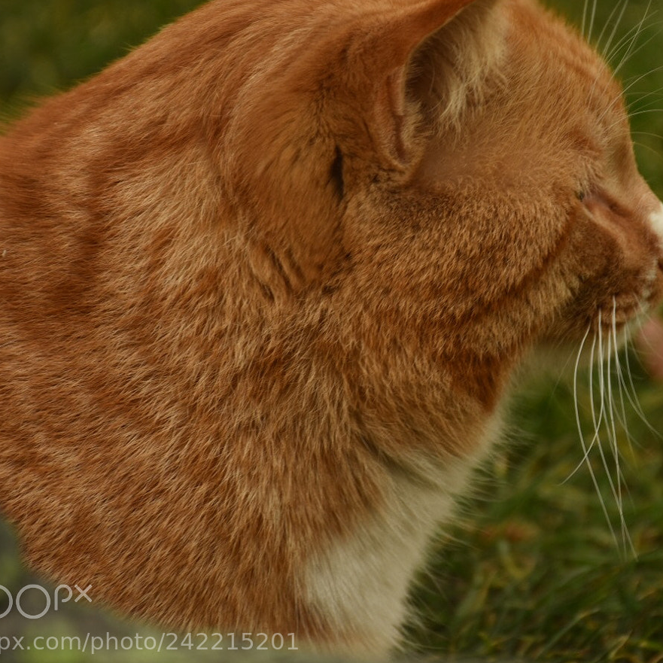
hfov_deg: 5.4
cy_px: 299
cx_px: 507
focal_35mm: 324
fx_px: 7021
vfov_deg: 5.4
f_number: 7.1
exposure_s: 1/30
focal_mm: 140
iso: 160
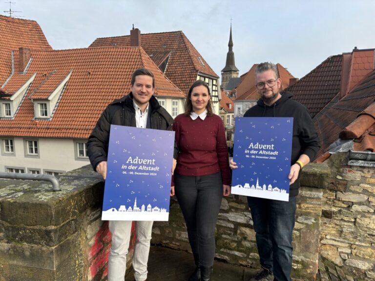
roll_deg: -0.3
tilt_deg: -8.1
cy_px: 140
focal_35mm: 26
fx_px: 282
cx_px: 188
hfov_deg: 67.3
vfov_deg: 53.1
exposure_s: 1/622
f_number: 1.6
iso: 50
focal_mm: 5.96
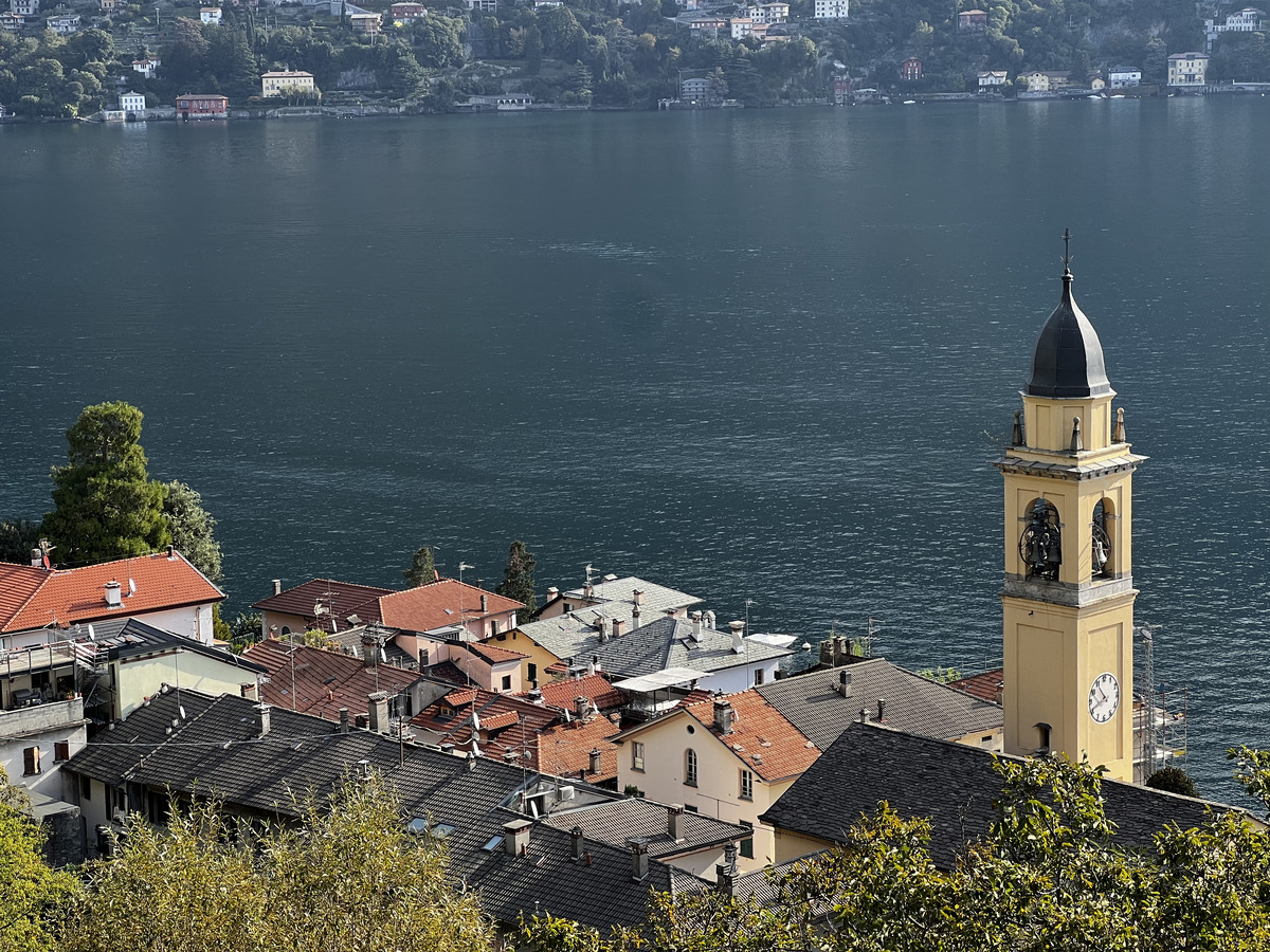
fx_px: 2825
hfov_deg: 25.3
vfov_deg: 19.1
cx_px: 635
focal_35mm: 77
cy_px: 476
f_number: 2.8
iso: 32
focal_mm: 9
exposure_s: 1/196
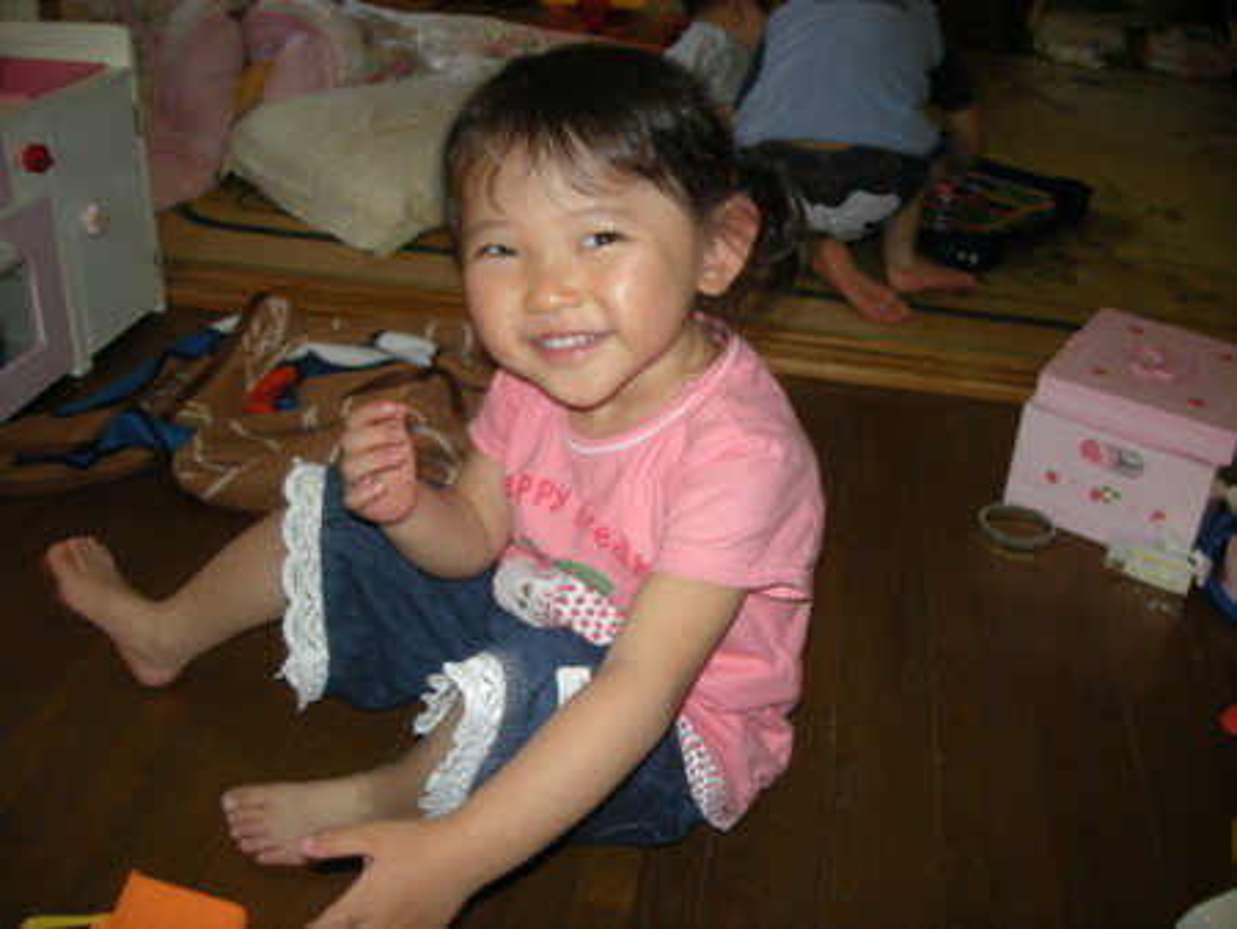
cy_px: 464
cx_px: 618
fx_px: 1251
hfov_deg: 52.6
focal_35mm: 35
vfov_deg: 40.7
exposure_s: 1/30
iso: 64
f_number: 2.8
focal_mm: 5.7
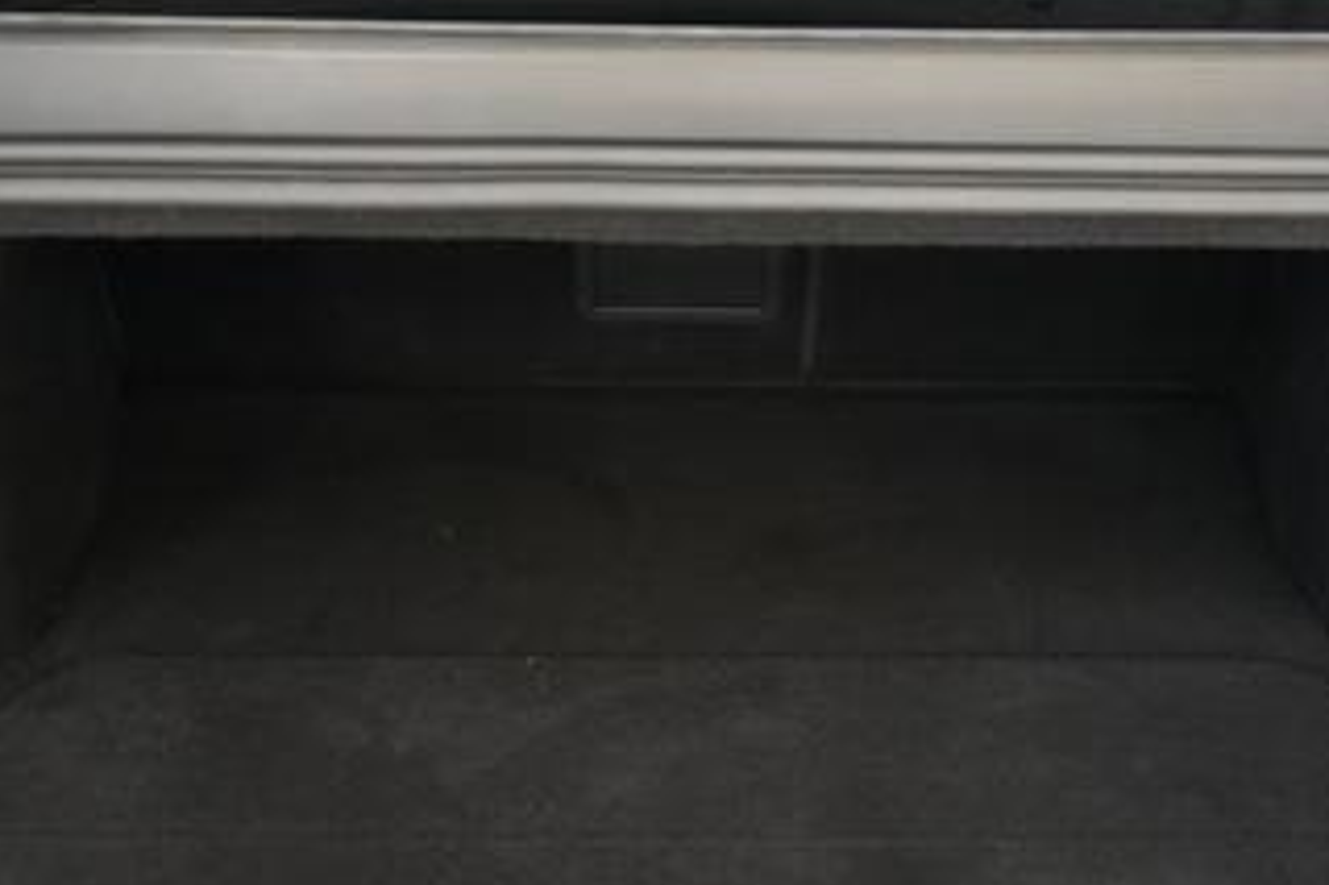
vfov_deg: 27.5
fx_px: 1771
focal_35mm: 48
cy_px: 706
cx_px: 694
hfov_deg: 41.1
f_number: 2.8
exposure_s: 1/160
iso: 6400
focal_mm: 24
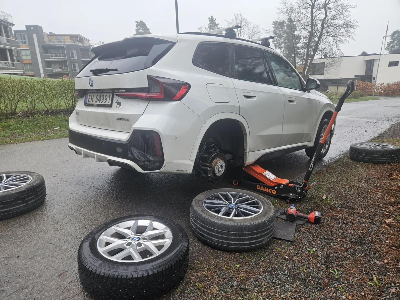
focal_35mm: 23
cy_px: 150
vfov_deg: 58.9
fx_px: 266
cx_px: 200
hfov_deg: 73.9
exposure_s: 1/100
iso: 40
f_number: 1.8
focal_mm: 5.4
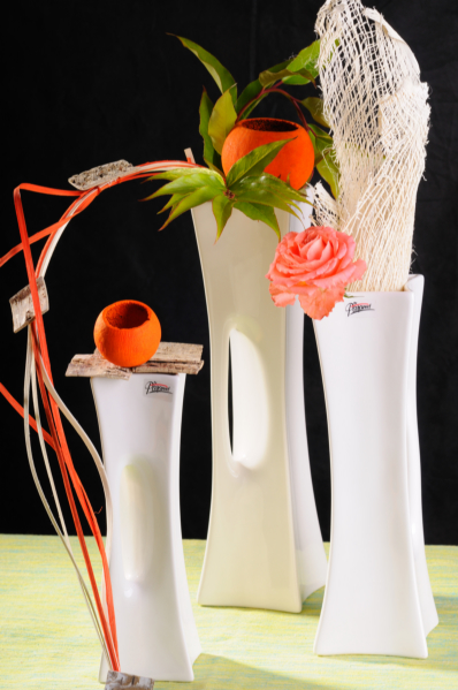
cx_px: 229
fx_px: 2439
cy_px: 345
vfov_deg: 16.1
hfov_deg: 10.7
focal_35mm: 128
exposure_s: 1/200
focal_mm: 85
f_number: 11
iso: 200
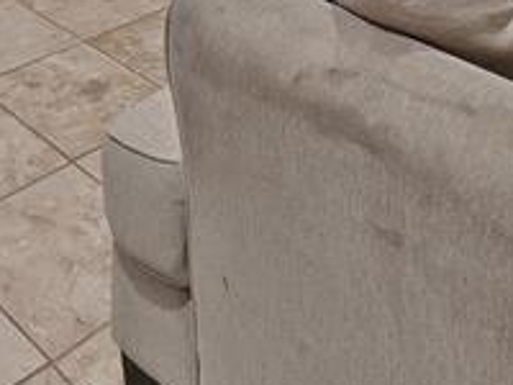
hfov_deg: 31.0
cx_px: 36
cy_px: -447
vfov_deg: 16.5
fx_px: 874
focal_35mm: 59
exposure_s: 1/1.67
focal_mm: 12
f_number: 9
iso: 640
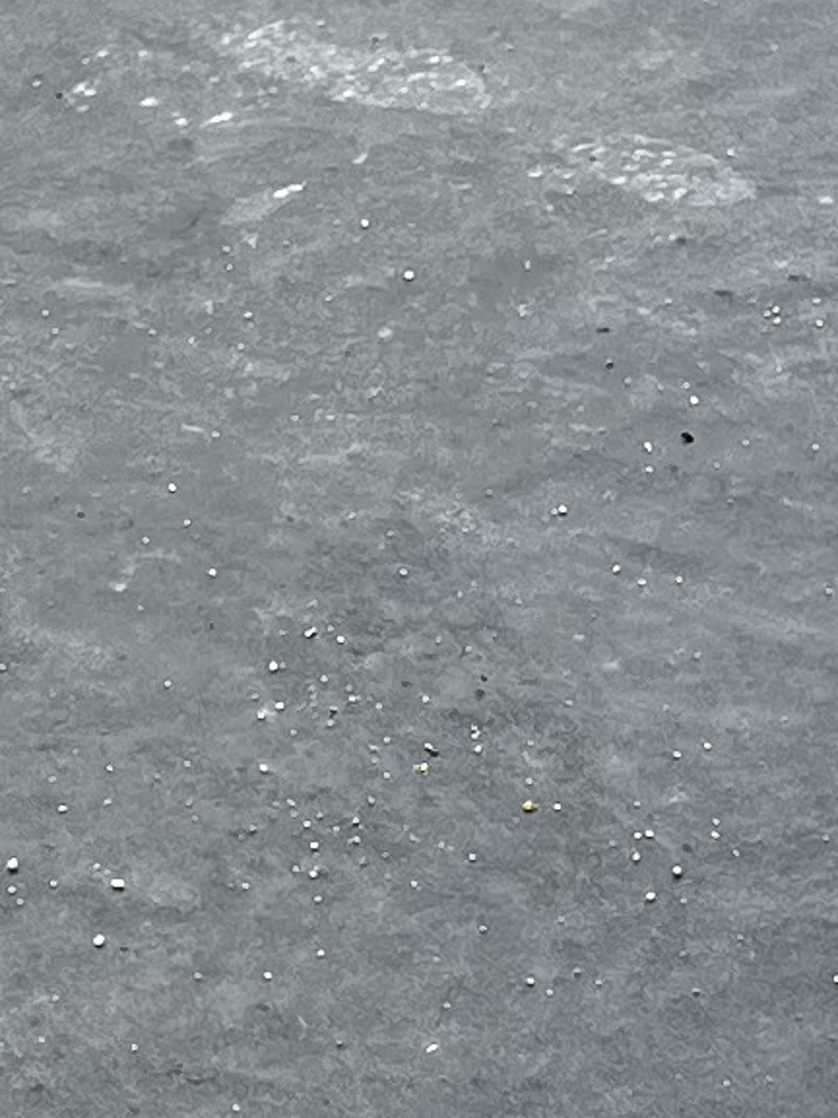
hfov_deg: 8.2
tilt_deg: -31.4
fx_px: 5875
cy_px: 736
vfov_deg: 10.9
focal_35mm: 182
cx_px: 244
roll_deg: -0.9
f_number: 1.5
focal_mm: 5.7
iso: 50
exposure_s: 1/547
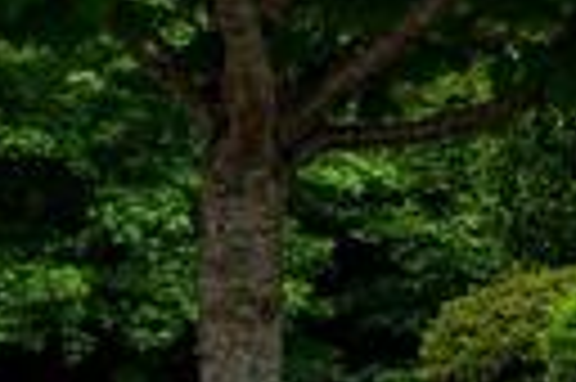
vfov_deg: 8.5
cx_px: 2133
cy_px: -380
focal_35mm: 152
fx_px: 2429
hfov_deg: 8.6
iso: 100
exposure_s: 1/320
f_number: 6.3
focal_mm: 19
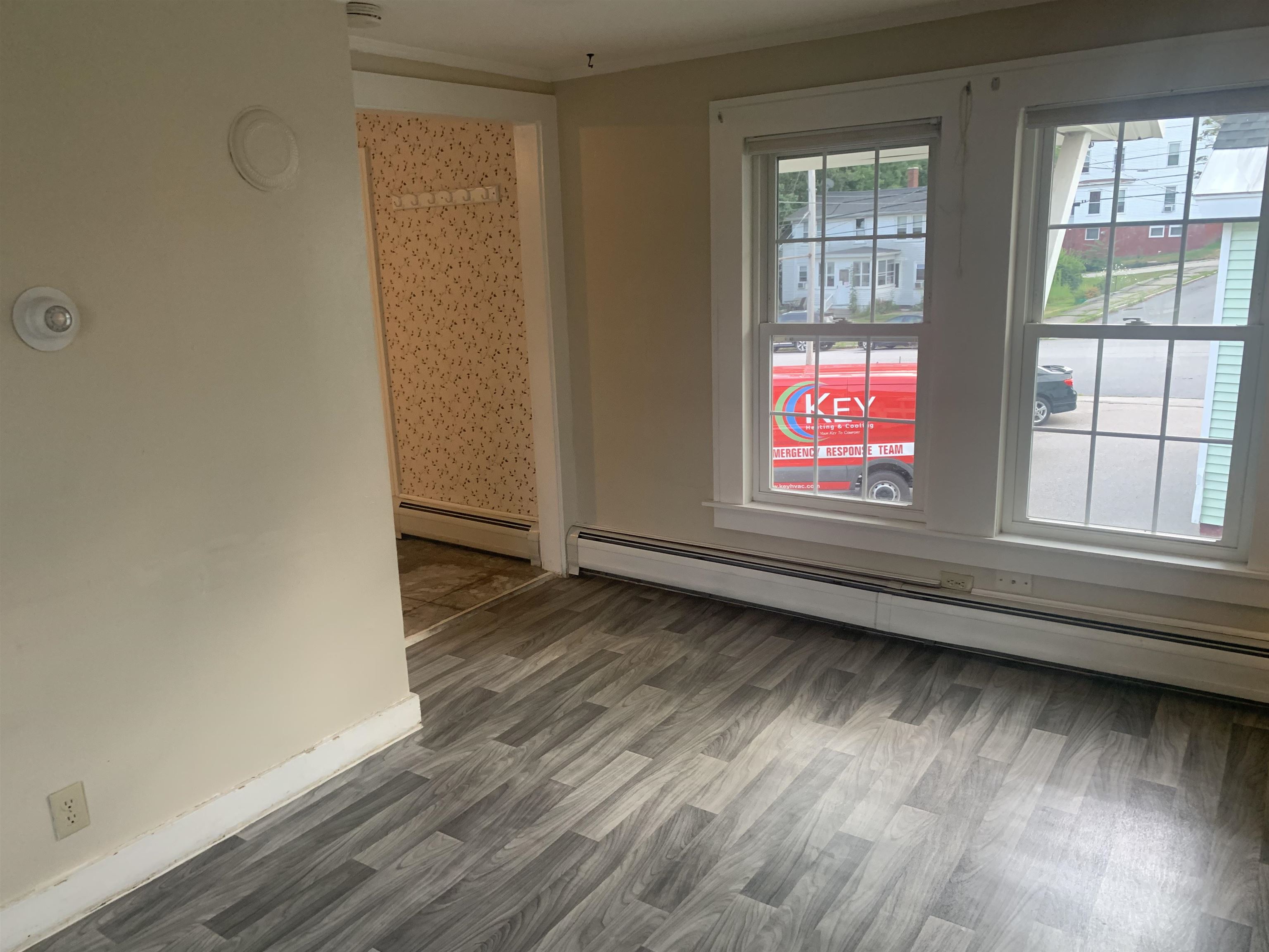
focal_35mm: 26
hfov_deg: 67.3
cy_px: 476
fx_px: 953
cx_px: 634
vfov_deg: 53.1
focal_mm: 4.25
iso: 125
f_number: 1.8
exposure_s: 1/60
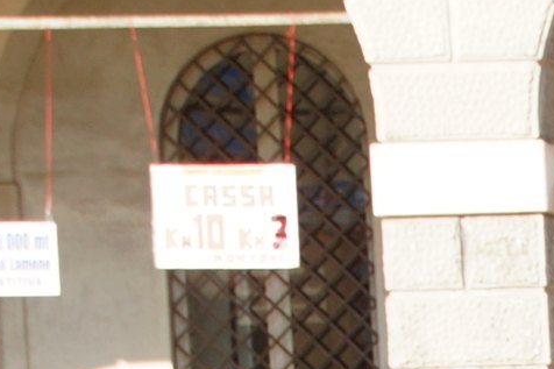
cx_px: 1027
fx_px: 6555
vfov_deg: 3.2
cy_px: 1154
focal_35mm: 426
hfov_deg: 4.8
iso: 160
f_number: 4.5
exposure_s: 1/250
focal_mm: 45
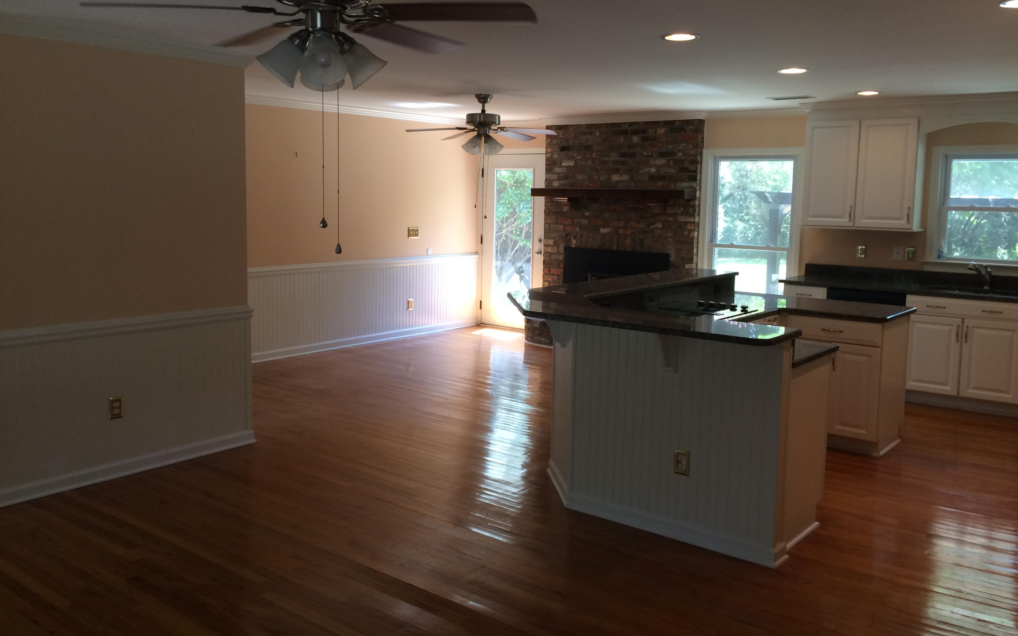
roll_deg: -0.7
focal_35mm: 31
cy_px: 286
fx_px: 860
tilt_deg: -6.0
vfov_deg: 40.5
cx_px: 508
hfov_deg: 61.2
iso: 40
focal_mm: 4.15
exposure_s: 1/40
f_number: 2.2
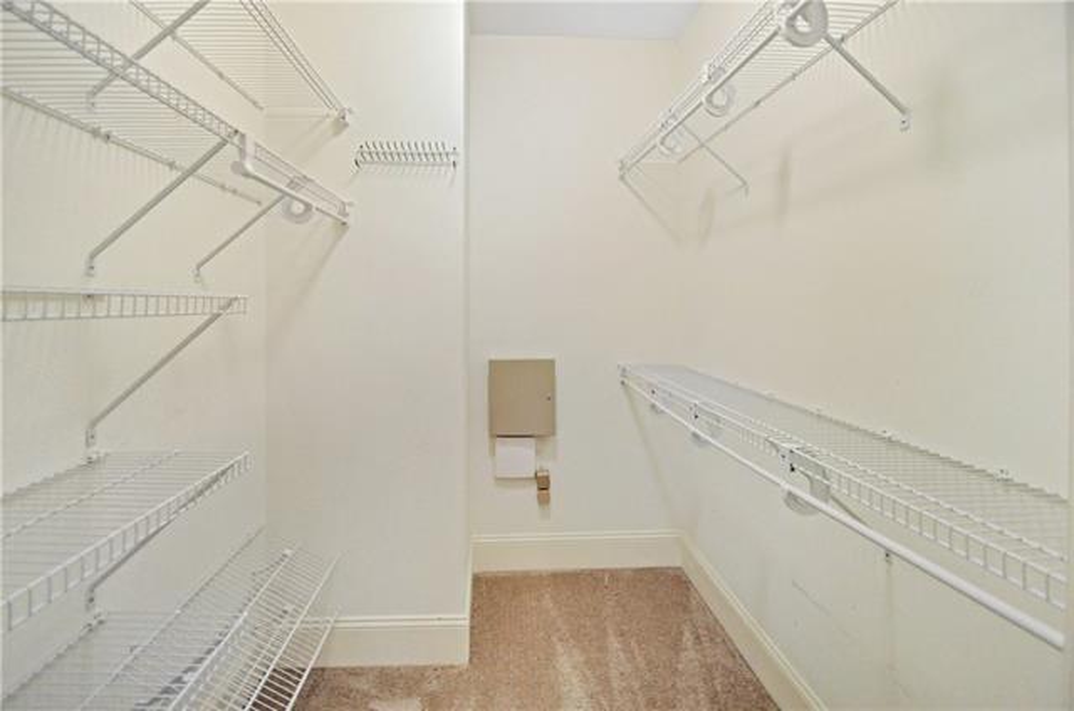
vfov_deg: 77.1
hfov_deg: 100.5
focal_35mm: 15
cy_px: 356
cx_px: 537
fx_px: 447
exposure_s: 1/50
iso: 1600
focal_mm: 10
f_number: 3.5
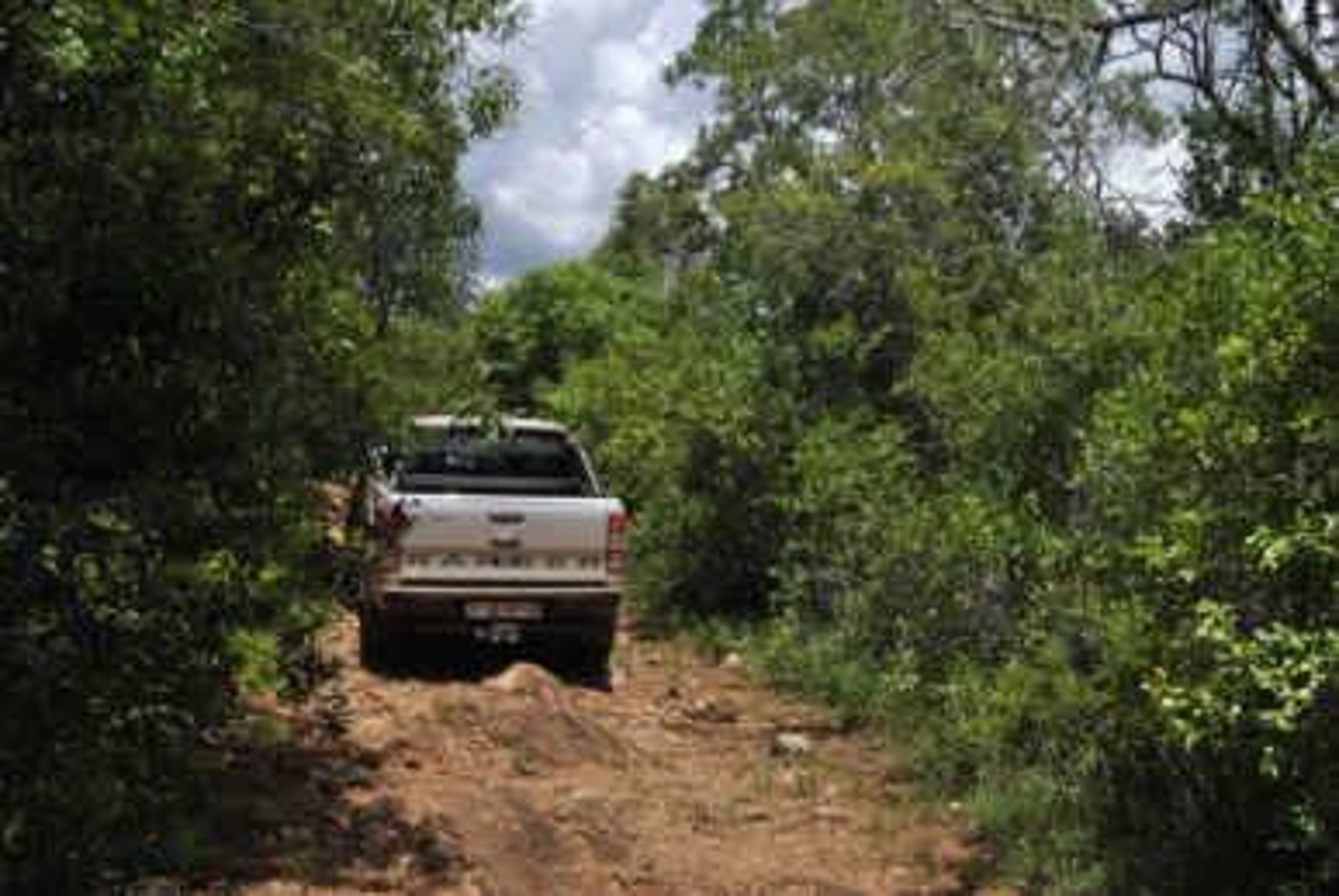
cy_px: 448
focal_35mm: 39
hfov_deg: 49.5
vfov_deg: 34.3
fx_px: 1452
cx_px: 670
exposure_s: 1/640
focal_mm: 26
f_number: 13
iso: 400
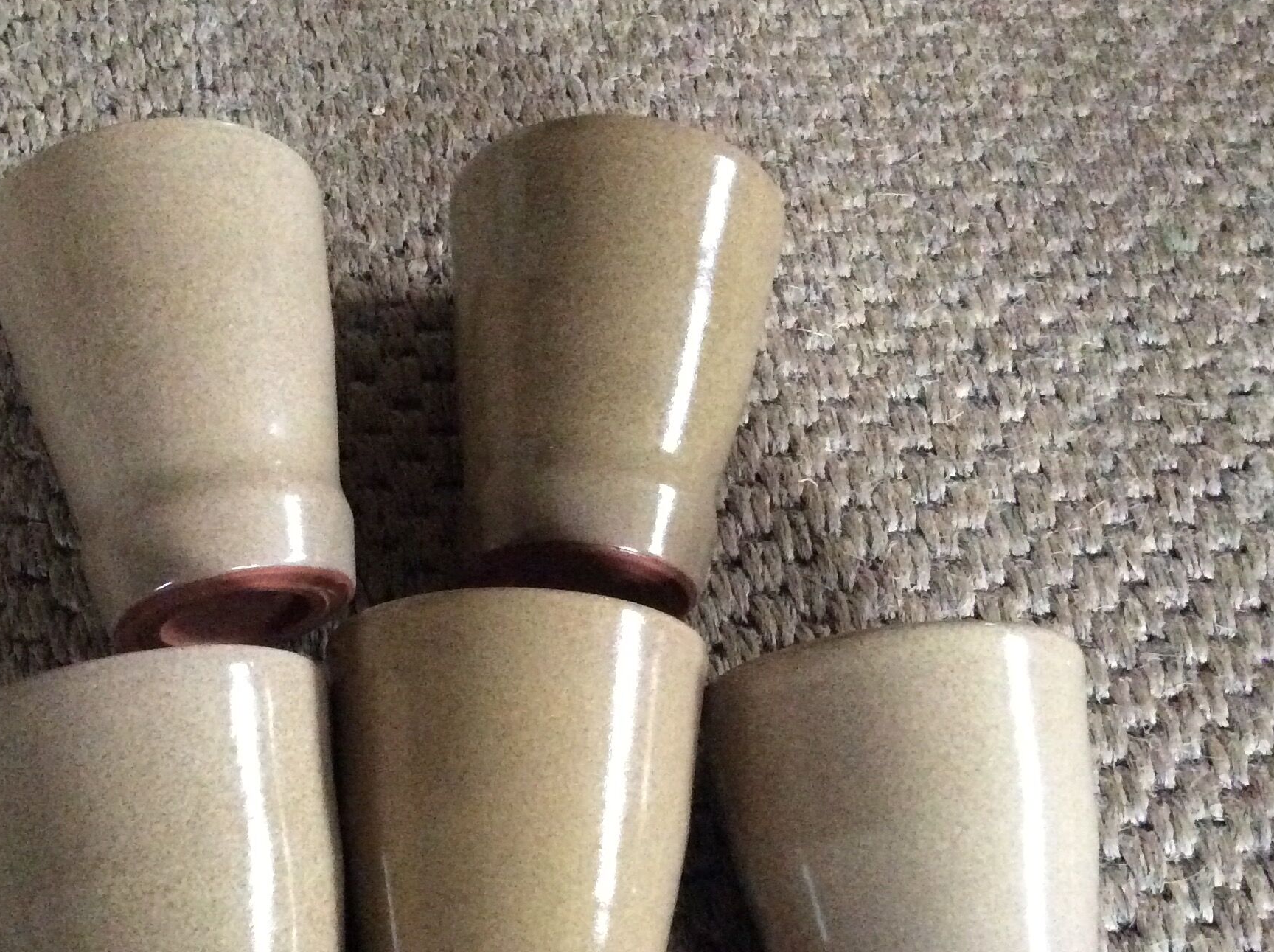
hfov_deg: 39.2
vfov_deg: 30.0
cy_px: 639
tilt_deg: -62.4
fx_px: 1764
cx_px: 420
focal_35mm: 48
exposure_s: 1/17
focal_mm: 3.3
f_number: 2.4
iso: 500
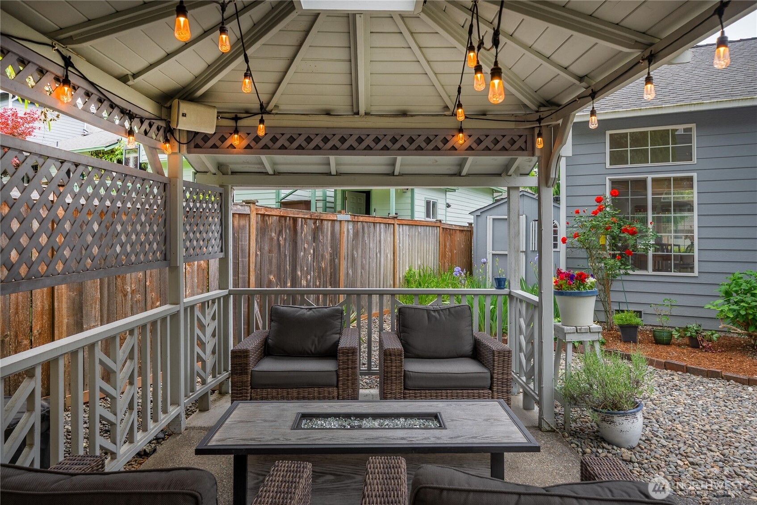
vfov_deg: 53.2
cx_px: 378
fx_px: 505
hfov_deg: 73.7
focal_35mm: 24
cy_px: 252
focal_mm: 24
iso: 80
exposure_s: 1/30
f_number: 7.1
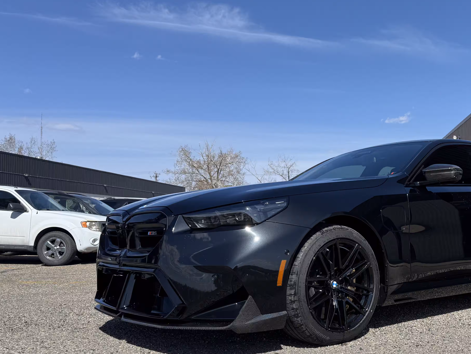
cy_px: 211
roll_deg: +1.8
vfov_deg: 37.6
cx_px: 359
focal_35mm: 38
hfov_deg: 47.0
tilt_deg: +0.8
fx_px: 517
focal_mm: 6.76
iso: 80
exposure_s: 1/4950
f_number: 1.78
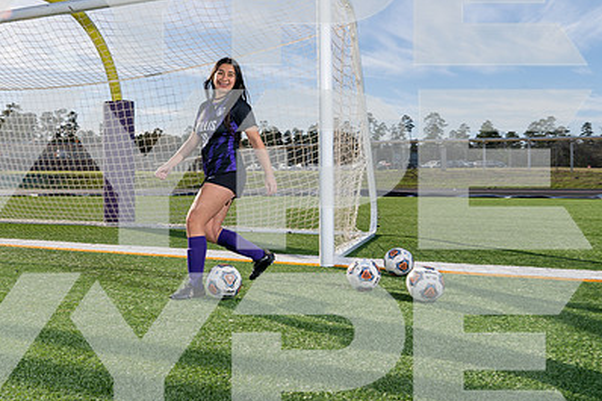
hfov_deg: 53.5
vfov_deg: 37.7
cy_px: 170
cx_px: 207
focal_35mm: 35
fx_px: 585
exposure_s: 1/250
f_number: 8
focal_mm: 24
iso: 100
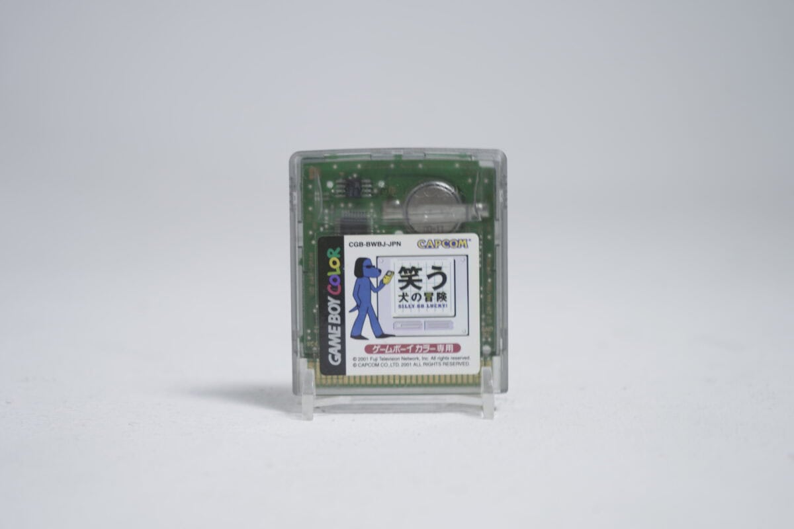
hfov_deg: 28.8
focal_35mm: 70
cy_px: 264
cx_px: 397
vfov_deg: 19.5
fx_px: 1544
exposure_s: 1/6
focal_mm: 70
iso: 100
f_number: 5.6
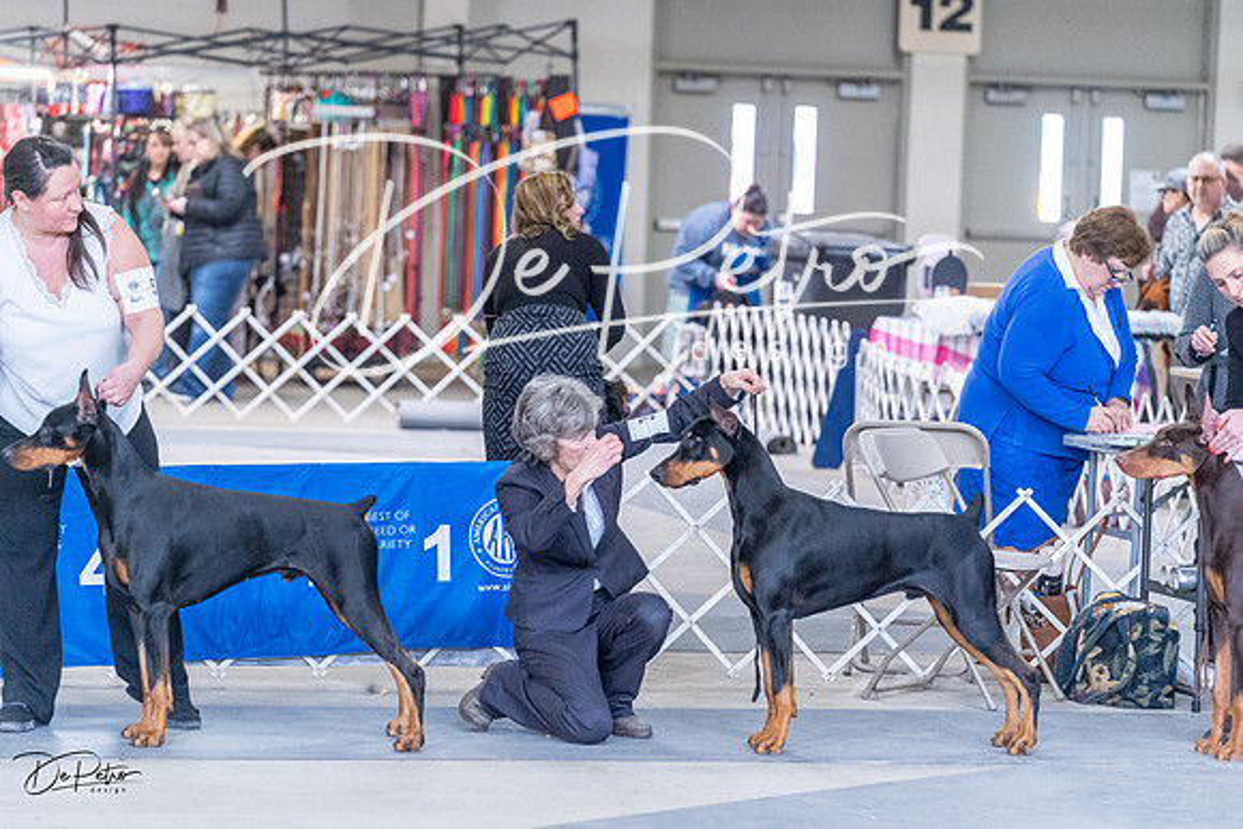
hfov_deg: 13.6
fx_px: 5215
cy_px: 414
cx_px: 622
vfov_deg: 9.1
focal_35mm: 151
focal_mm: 151
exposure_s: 1/400
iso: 6400
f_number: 4
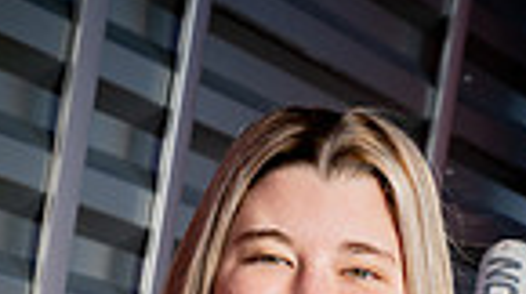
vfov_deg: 5.9
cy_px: 802
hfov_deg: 11.2
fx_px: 2673
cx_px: 254
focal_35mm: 192
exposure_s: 1/250
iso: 125
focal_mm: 59
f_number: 10
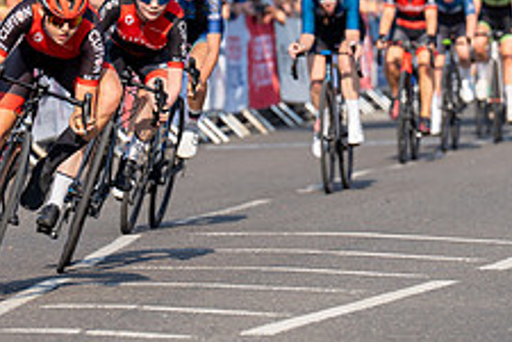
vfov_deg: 2.9
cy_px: 3
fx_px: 6783
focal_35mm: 477
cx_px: 55
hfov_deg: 4.3
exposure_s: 1/1000
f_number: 4
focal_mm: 185
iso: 160
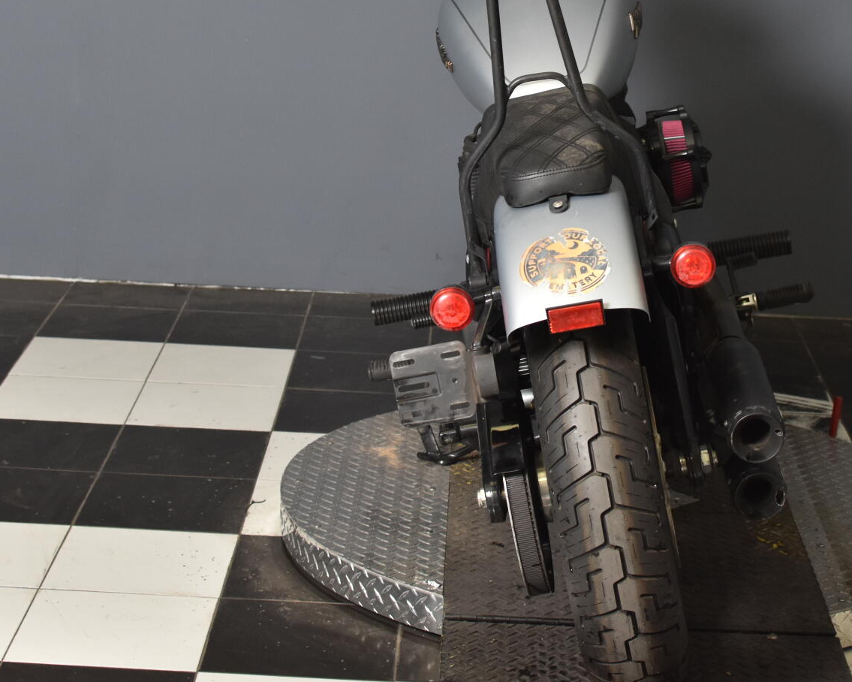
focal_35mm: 87
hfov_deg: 22.0
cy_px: 227
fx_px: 2189
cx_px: 544
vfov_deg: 17.6
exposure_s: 1/160
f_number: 4.5
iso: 800
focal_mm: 35
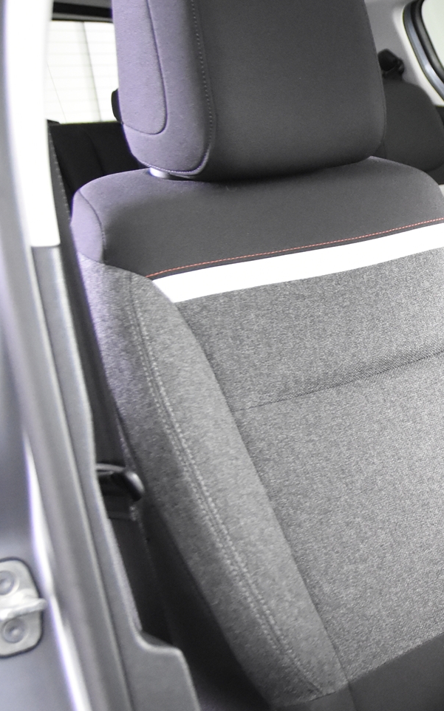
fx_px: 1181
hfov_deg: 18.5
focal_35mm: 61
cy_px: 397
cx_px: 697
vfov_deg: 33.4
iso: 4000
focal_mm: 20
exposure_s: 1/30
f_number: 2.8
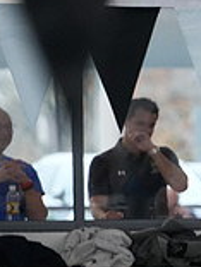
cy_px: 282
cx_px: 483
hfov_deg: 2.1
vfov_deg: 2.8
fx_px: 5543
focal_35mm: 716
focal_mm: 200
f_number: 4
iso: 6400
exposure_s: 1/2000
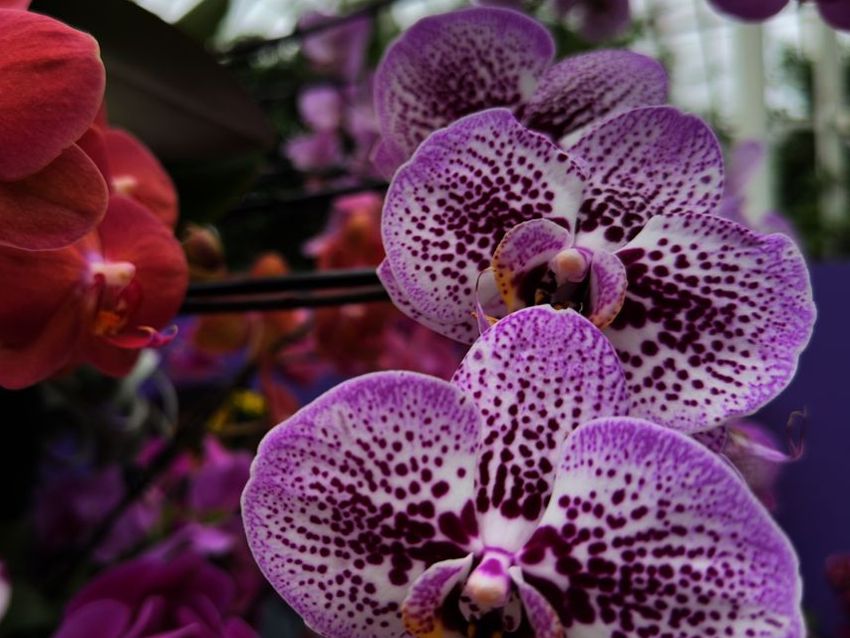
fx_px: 884
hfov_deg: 50.7
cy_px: 326
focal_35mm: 36
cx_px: 310
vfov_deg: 39.7
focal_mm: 6.76
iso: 80
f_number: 1.78
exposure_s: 1/1242
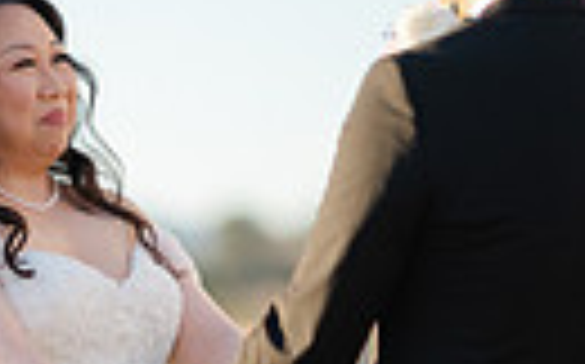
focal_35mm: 479
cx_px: -32
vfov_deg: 2.7
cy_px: 584
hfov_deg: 4.4
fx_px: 7630
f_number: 1.4
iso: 100
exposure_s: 1/2500
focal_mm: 105
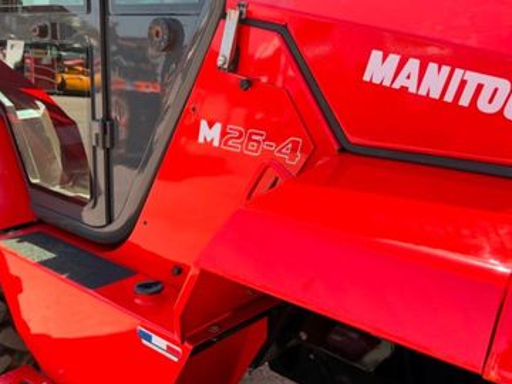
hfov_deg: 46.6
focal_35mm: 40
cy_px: 206
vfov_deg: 35.9
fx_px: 592
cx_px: 210
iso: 100
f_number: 1.78
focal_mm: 6.76
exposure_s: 1/1060
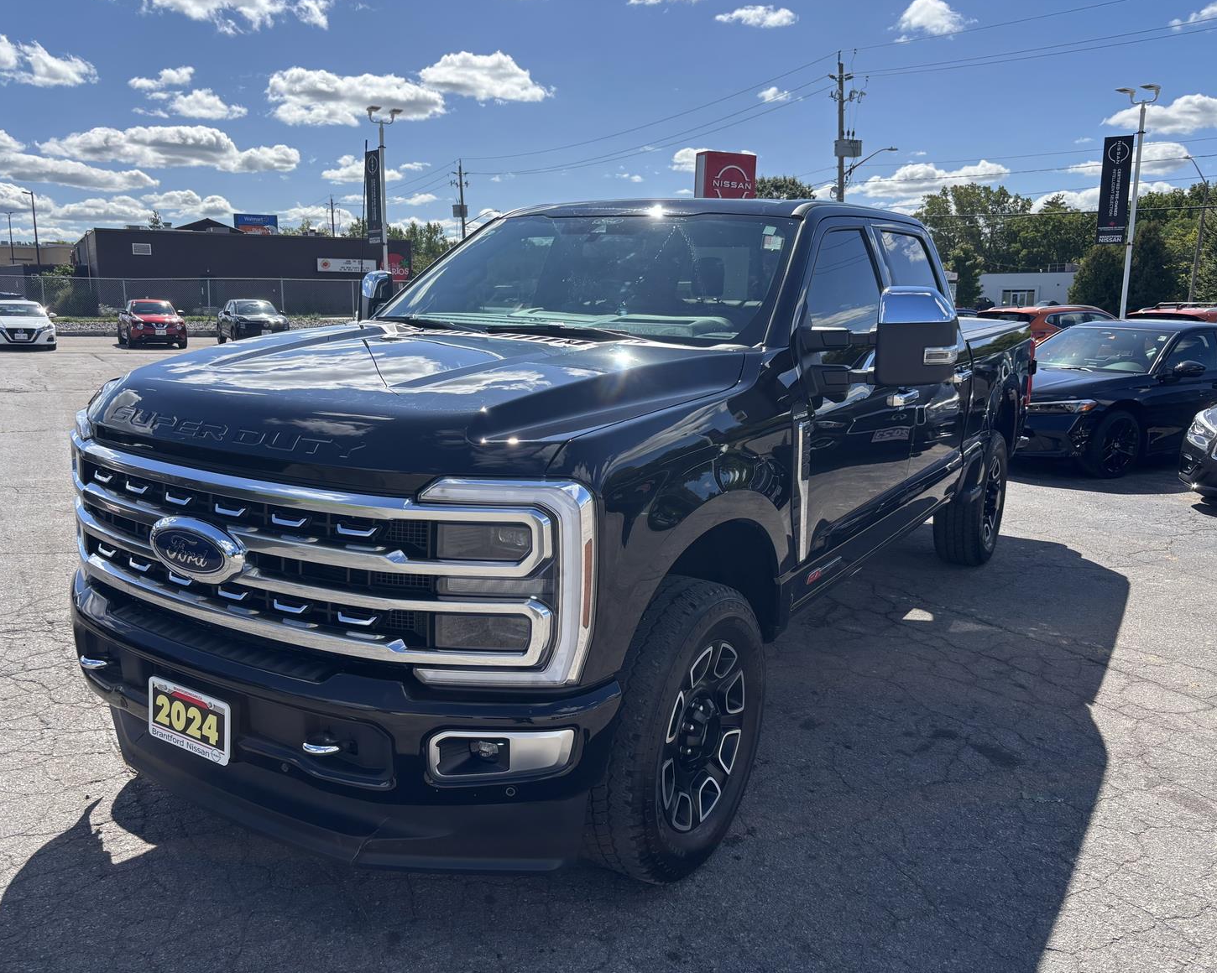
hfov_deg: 62.2
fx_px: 1009
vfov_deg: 51.5
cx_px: 588
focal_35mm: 28
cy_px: 471
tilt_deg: -9.5
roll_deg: +0.1
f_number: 1.6
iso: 50
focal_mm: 5.96
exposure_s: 1/3413
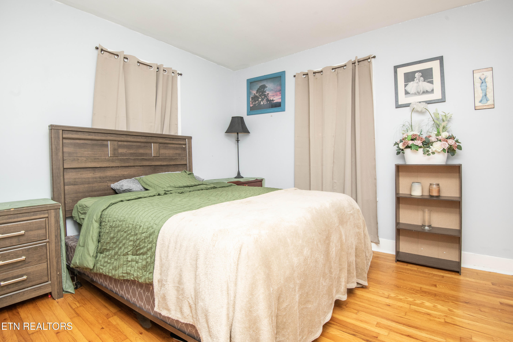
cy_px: 171
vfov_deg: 73.7
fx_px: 228
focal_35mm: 16
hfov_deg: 96.7
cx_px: 256
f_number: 9
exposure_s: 1/200
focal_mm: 16
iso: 500
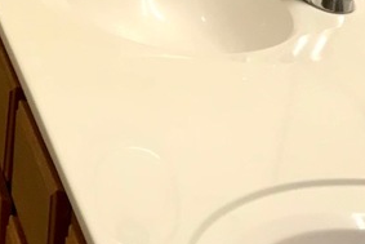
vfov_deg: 9.2
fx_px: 1501
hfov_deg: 12.9
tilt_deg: -15.0
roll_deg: +0.3
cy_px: -44
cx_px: -242
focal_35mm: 148
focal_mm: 3.99
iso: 25
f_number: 1.8
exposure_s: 1/60
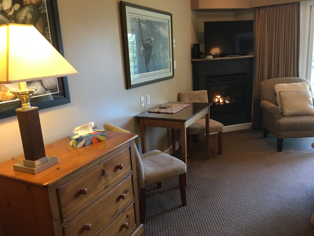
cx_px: 157
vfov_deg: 48.2
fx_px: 263
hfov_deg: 61.7
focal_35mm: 29
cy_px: 118
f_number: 2.2
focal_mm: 4.15
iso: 125
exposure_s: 1/30
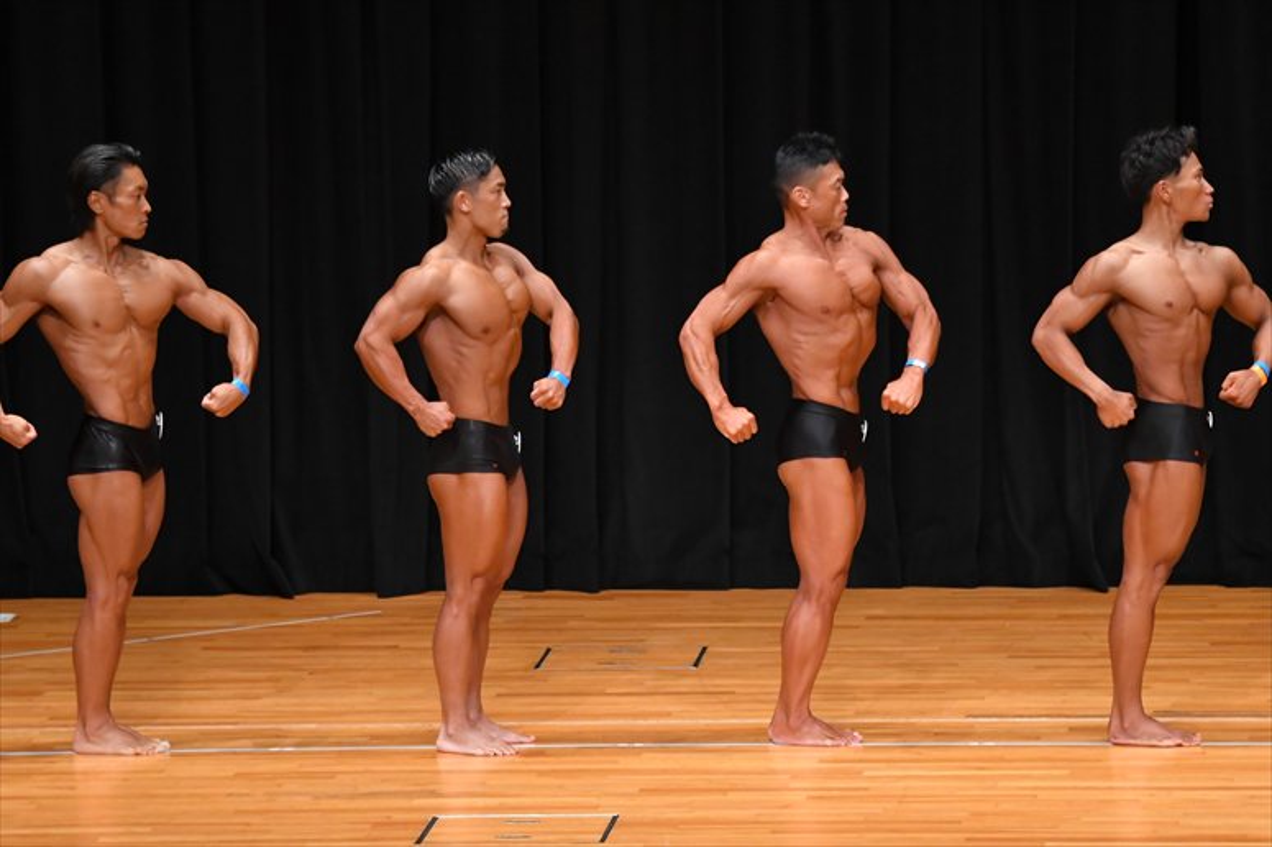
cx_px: 636
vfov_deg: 6.1
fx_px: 7946
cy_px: 424
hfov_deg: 9.2
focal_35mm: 225
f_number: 5.6
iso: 4000
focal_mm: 150
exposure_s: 1/400
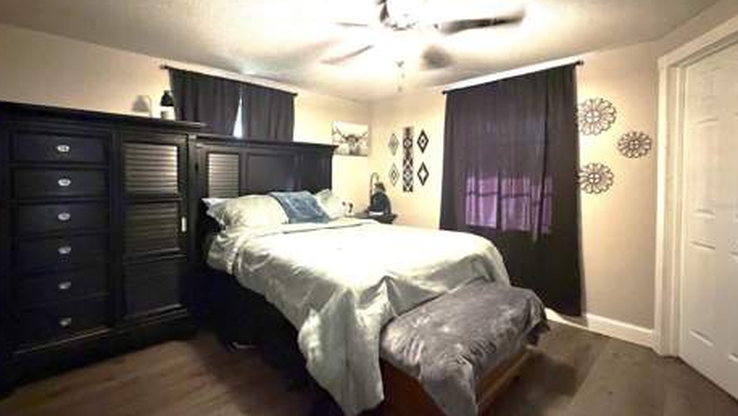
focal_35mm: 16
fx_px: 313
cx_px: 367
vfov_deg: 67.1
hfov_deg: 99.3
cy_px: 206
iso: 1250
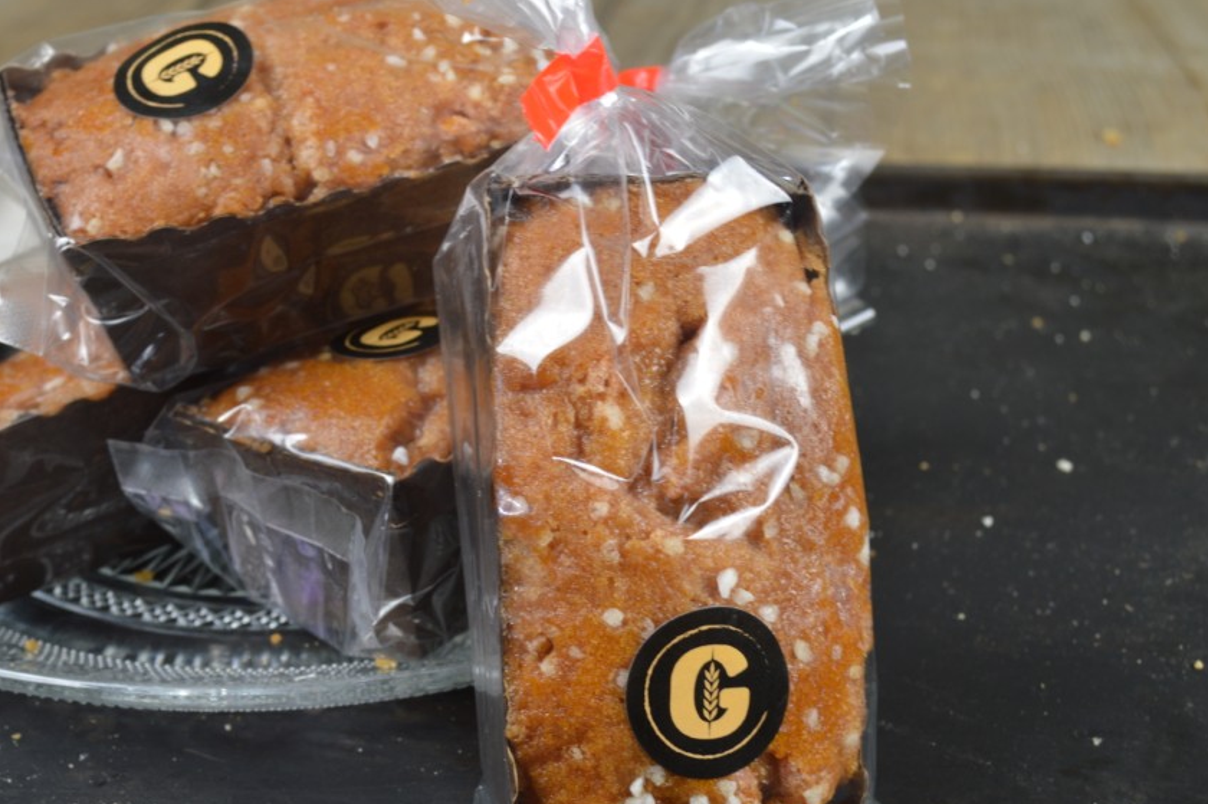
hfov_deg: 30.3
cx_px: 390
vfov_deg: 20.6
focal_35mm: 66
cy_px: 429
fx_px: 2213
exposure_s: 1/3
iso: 100
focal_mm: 32
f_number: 7.1
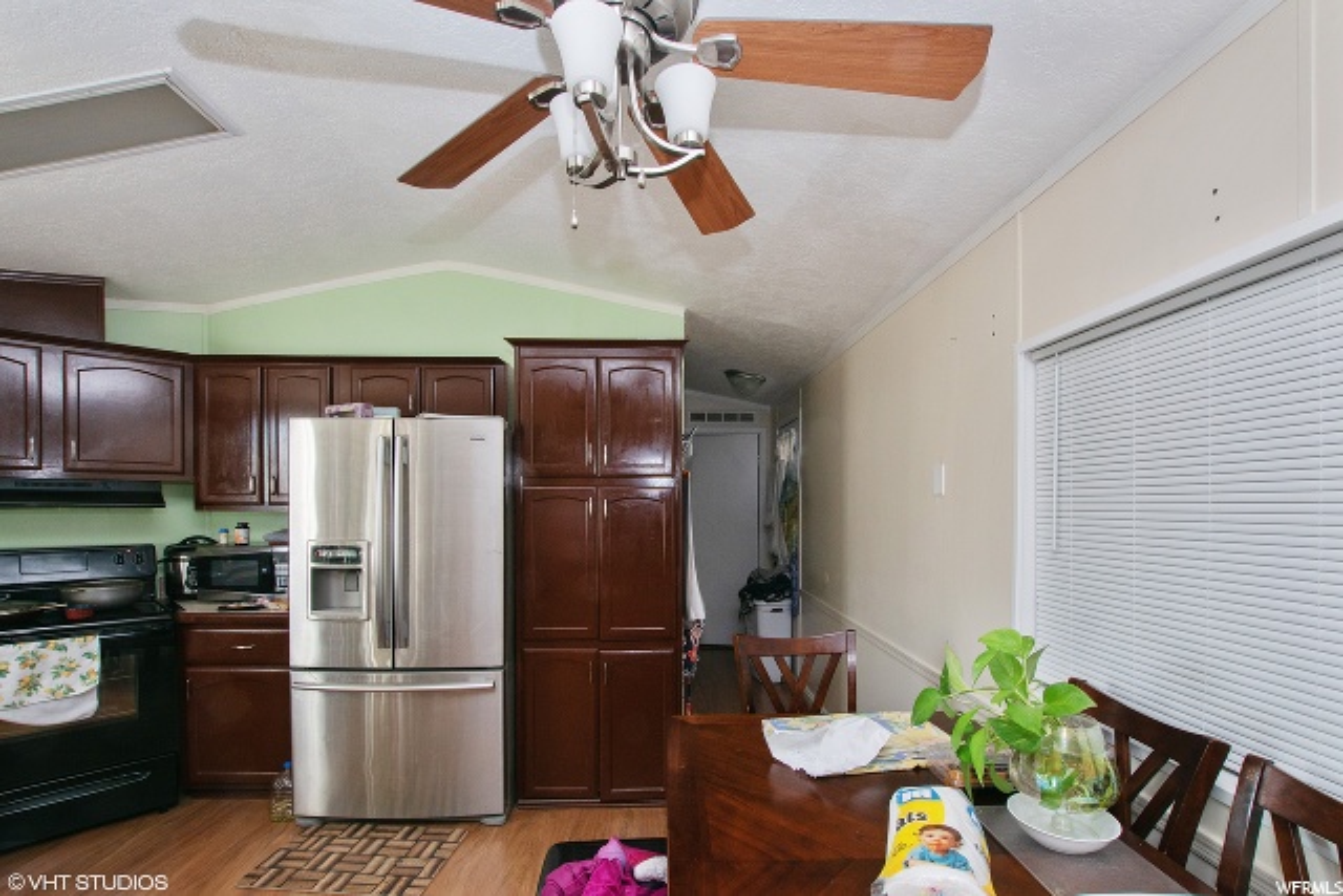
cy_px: 448
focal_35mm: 15
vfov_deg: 77.4
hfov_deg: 100.4
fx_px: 560
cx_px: 672
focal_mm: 10
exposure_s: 1/20
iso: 320
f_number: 9.5
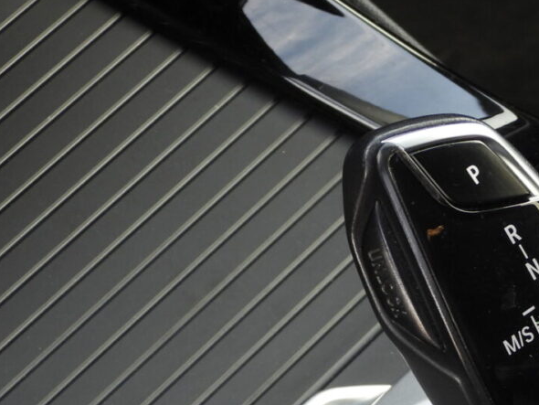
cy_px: 517
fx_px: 4860
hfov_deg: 6.3
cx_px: 595
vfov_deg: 4.7
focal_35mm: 312
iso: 160
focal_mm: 20.7
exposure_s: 1/60
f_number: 4
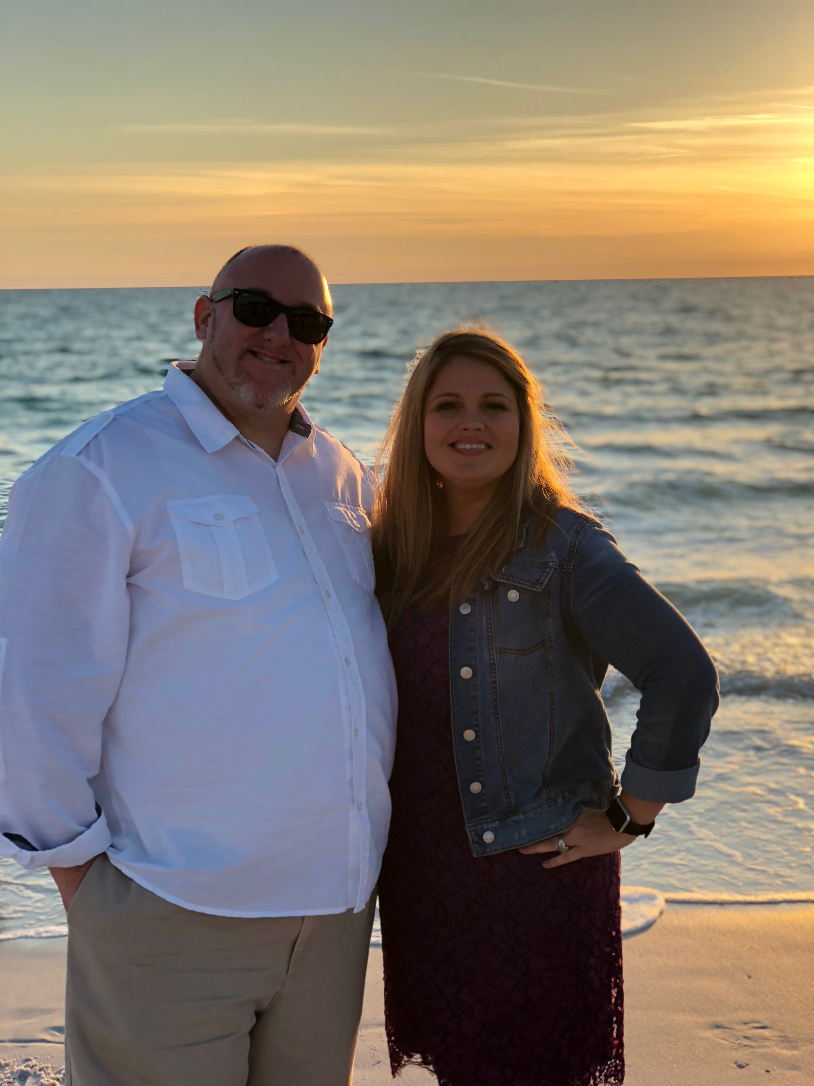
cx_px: 407
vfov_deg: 33.8
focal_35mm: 57
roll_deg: +1.1
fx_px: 1787
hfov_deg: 25.7
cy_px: 543
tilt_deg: -8.0
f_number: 2.8
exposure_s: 1/135
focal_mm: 6.6
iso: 20
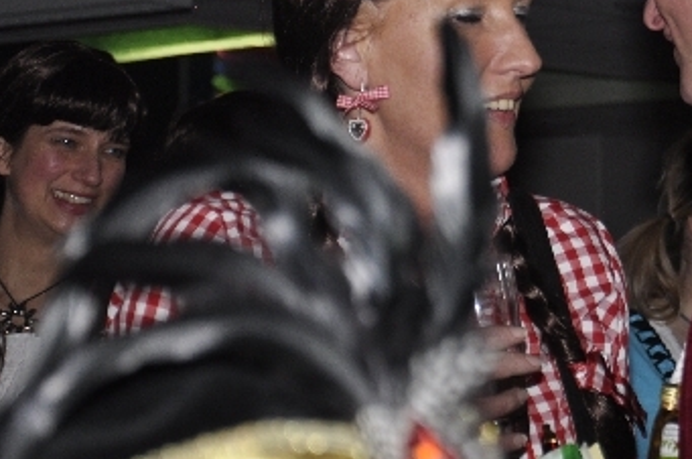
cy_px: 62
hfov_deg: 10.0
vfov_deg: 6.7
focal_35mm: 204
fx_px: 3914
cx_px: 739
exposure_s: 1/60
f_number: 5
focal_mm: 58
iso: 400
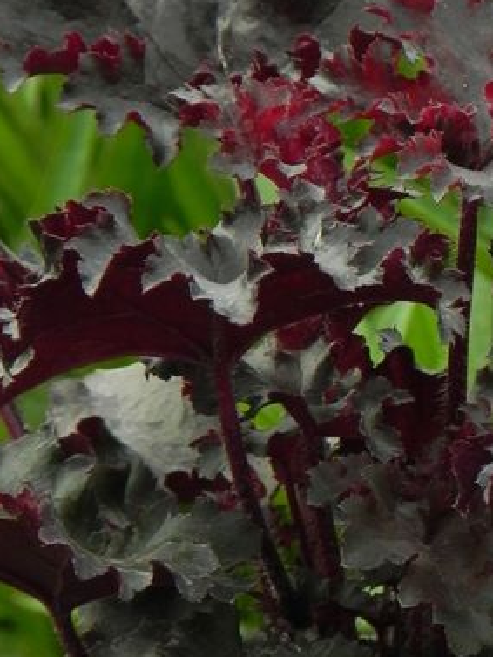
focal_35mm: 902
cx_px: 423
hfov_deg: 1.6
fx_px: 17119
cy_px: 185
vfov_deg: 2.2
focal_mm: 75.7
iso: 160
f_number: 5.6
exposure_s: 1/200
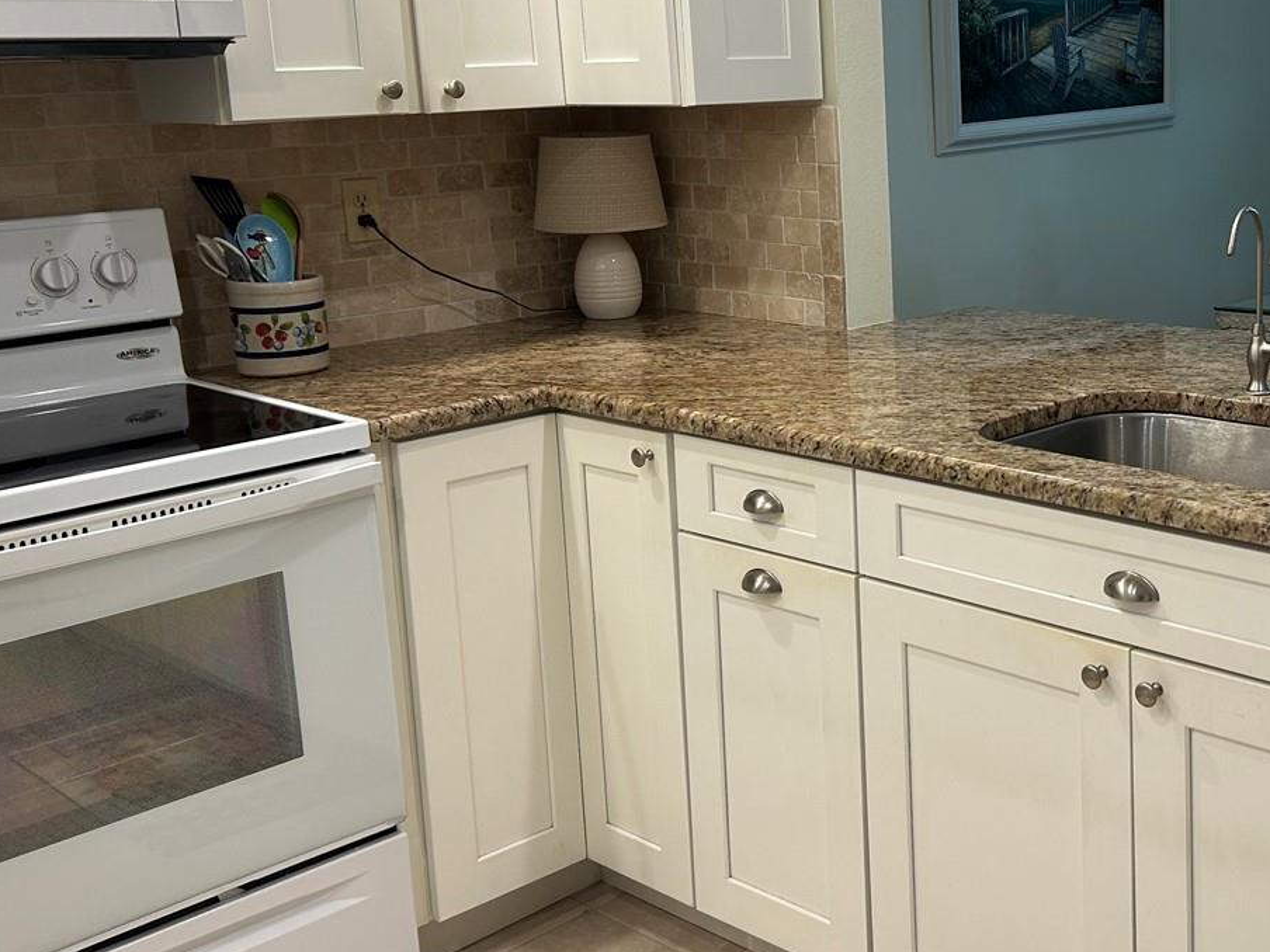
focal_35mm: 46
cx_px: 982
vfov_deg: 31.4
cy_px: 383
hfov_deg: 39.9
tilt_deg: -11.6
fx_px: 1688
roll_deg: +2.1
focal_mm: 5.7
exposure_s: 1/60
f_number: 1.5
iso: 64
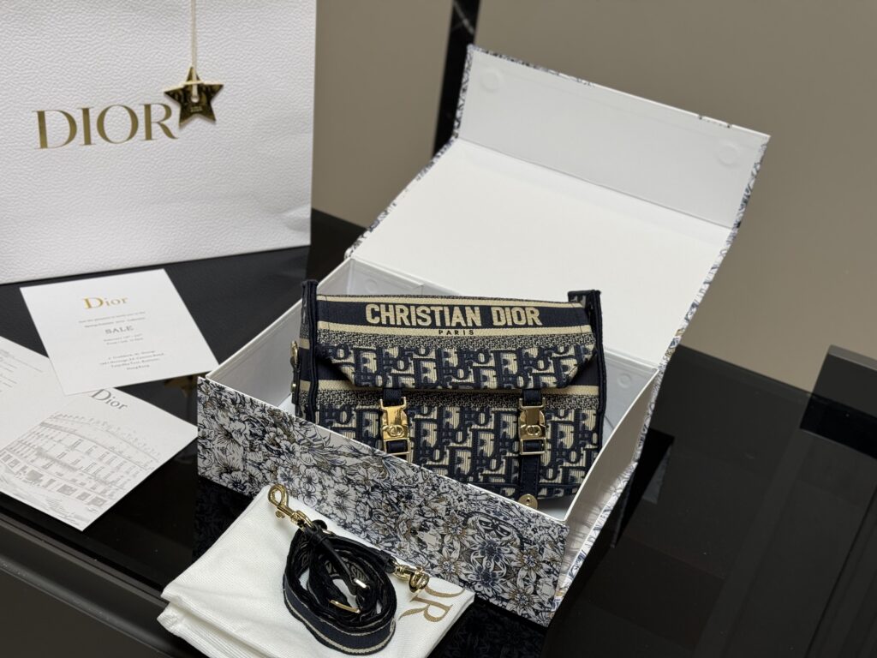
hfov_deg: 39.7
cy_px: 329
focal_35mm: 48
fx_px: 1216
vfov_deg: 30.3
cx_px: 438
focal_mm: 6.76
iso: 100
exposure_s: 1/121
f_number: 1.78
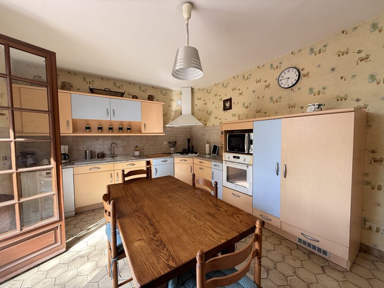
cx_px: 192
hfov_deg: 102.1
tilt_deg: -2.6
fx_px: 155
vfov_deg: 85.7
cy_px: 144
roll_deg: +0.3
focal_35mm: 14
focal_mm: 2.22
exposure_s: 1/99
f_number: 2.2
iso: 64
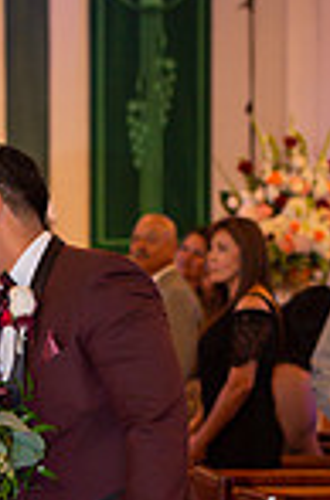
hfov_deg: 6.3
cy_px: 425
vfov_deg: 9.6
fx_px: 2977
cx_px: -46
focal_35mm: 215
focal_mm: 70
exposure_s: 1/60
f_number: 3.5
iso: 1250
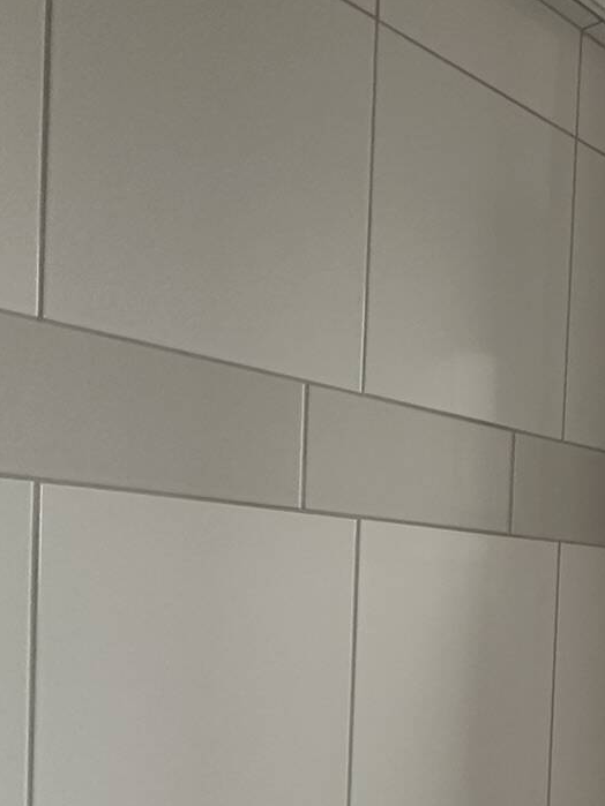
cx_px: 792
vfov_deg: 43.7
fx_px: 956
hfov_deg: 28.6
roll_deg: -3.7
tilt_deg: -1.4
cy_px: 642
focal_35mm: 41
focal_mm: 2.22
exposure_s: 1/99
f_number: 2.2
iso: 200
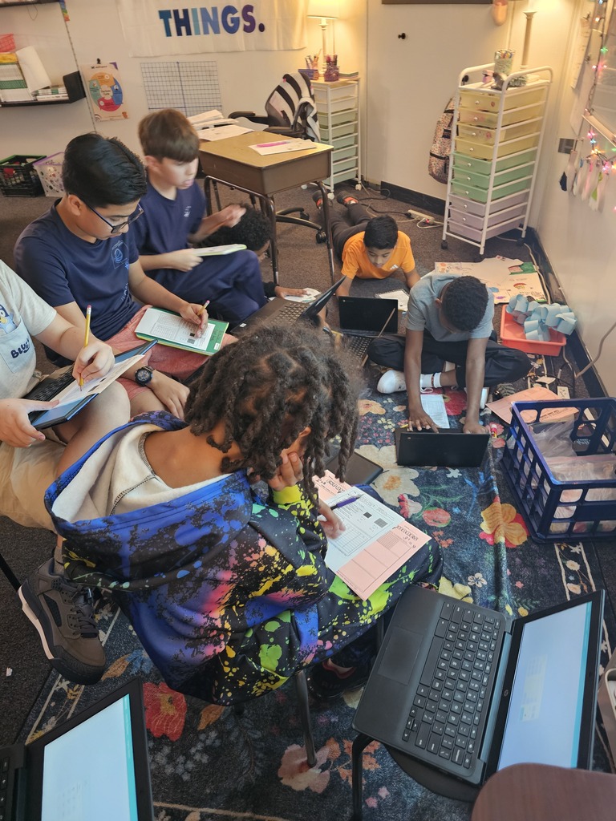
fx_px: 546
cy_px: 410
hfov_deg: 58.9
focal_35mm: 23
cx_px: 308
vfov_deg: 73.9
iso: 500
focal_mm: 6.3
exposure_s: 1/30
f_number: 1.7
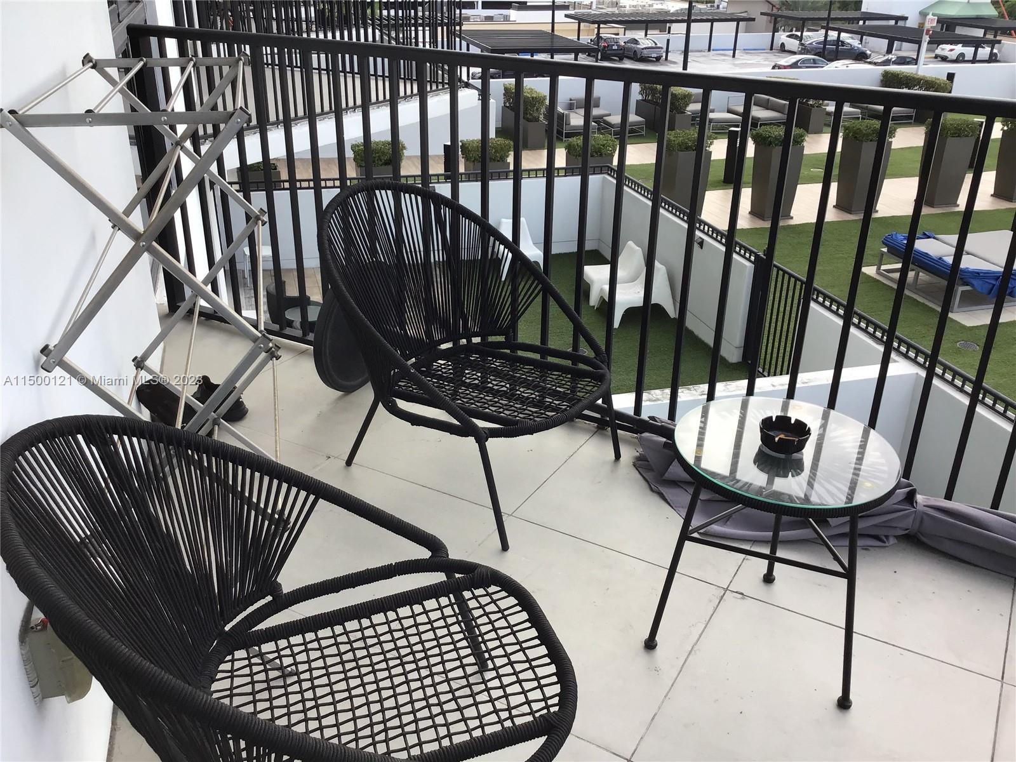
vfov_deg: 45.4
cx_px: 508
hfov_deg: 58.4
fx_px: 910
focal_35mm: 31
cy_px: 381
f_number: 2.4
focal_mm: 3.3
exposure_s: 1/245
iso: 25
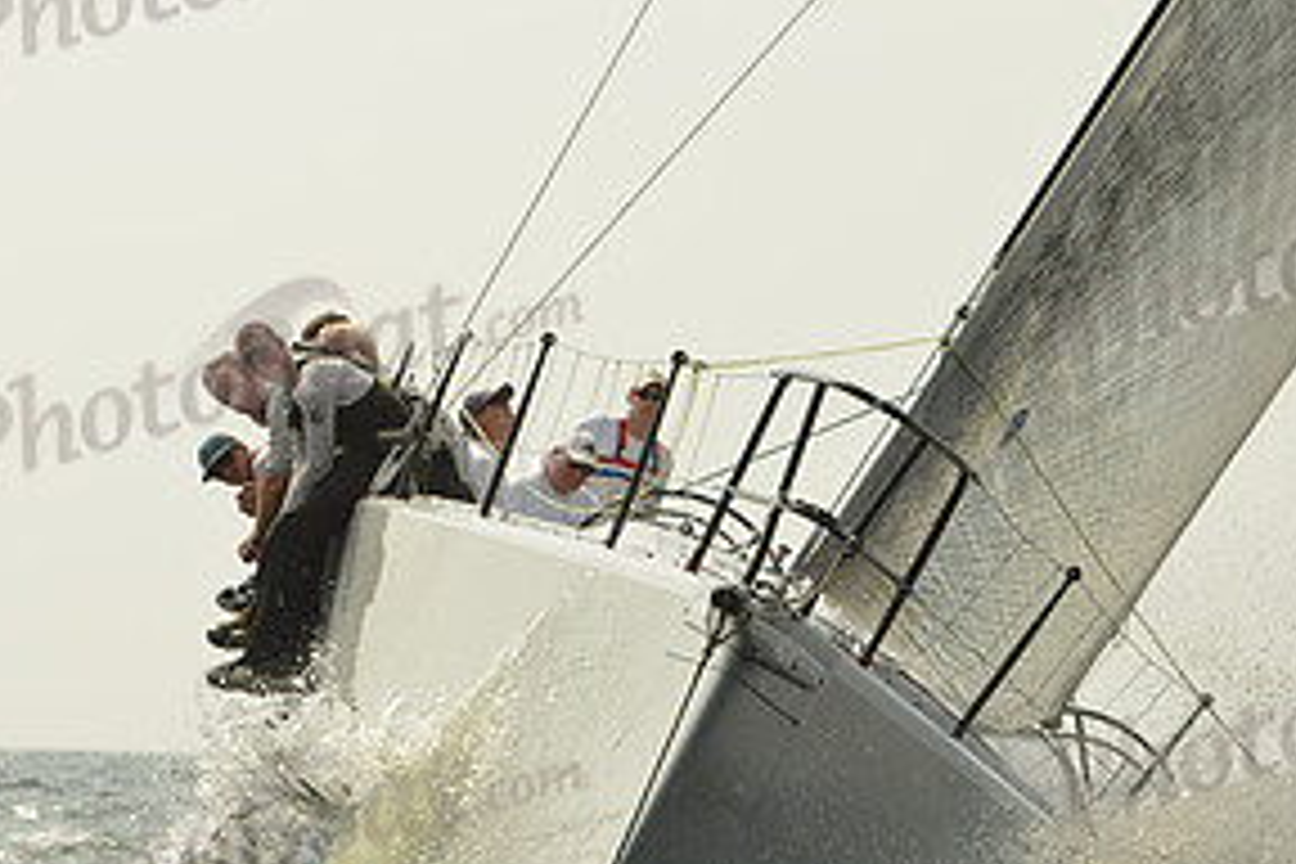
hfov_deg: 8.4
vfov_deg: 5.6
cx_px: 819
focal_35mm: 246
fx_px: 8855
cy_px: 542
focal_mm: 122
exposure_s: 1/1250
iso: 320
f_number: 10
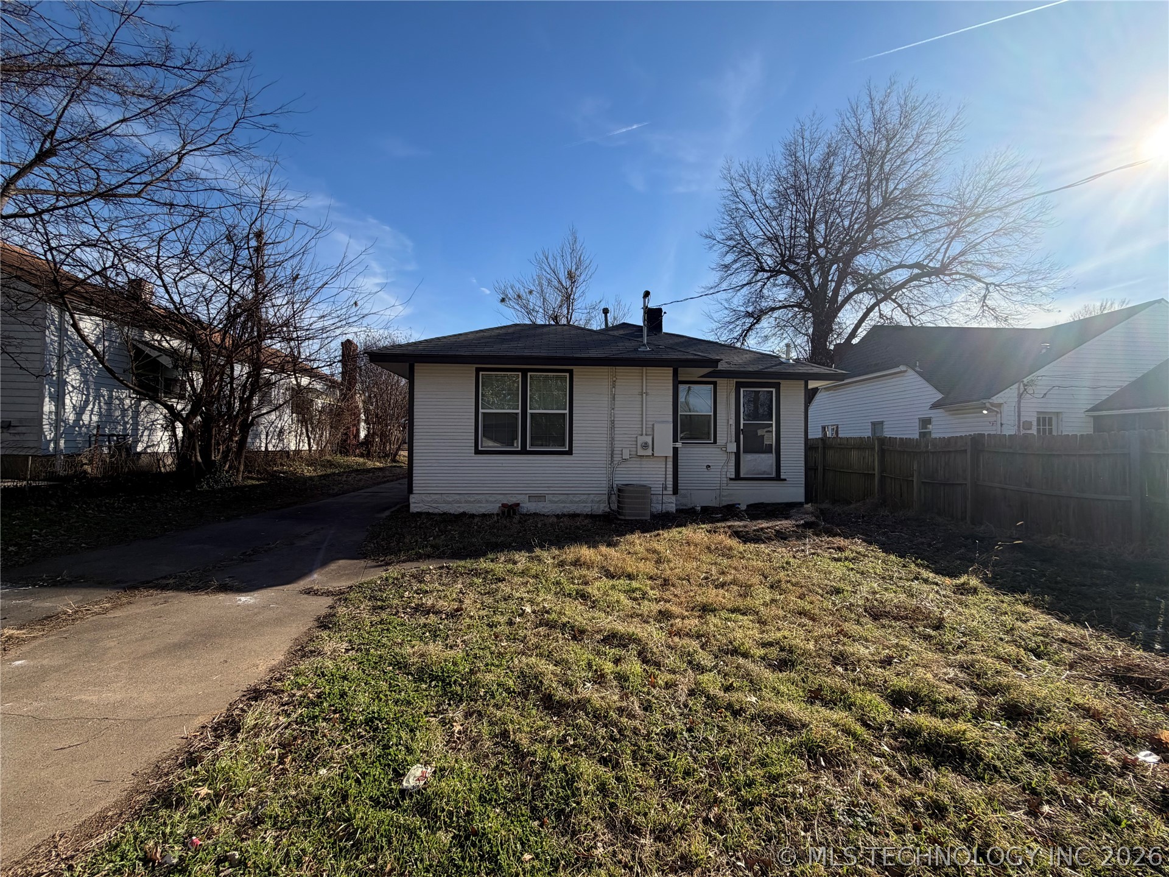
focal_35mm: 14
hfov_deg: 102.1
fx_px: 473
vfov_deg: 85.7
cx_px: 584
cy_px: 438
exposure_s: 1/789
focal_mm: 2.22
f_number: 2.2
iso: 32
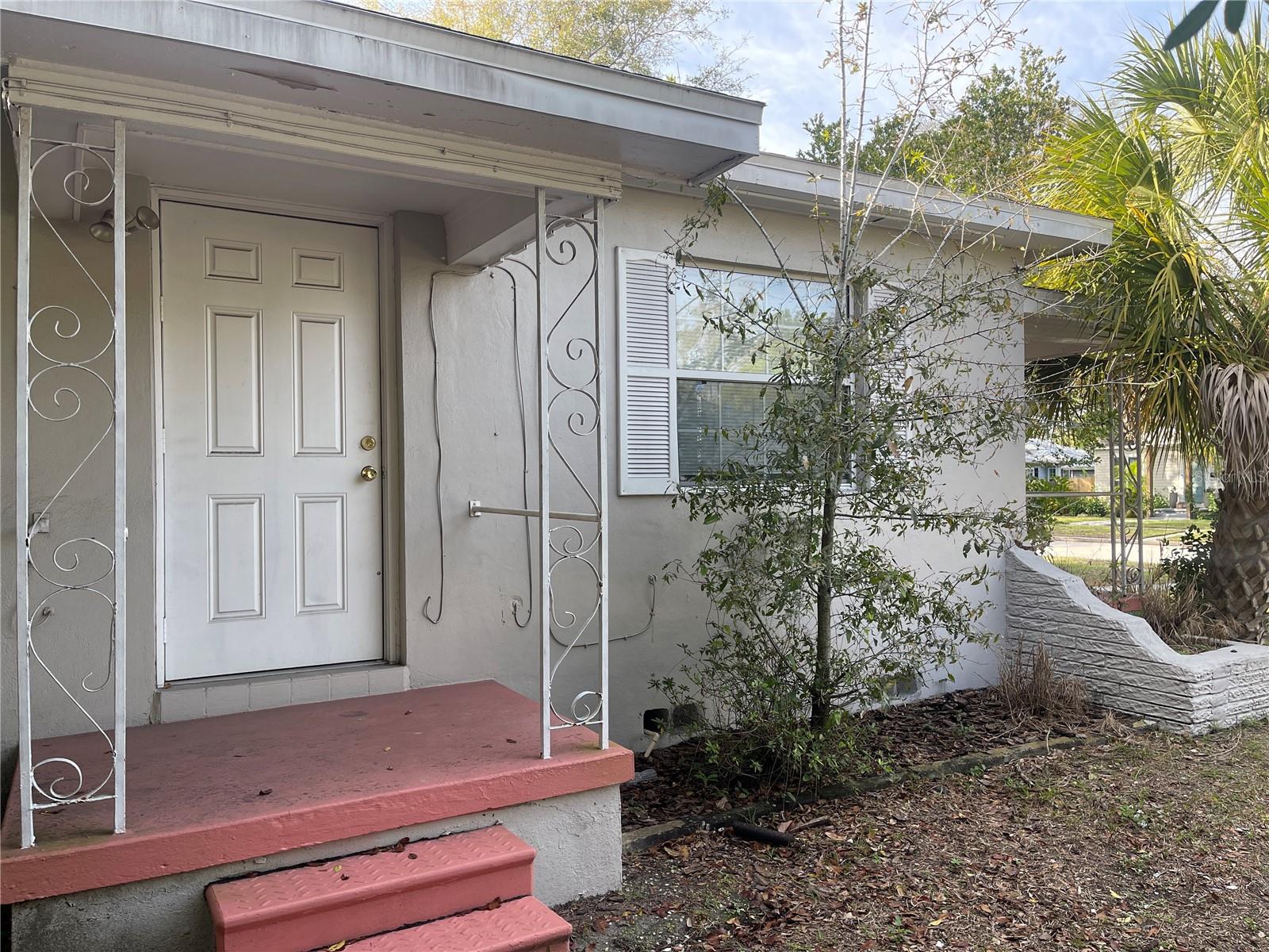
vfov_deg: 53.1
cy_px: 476
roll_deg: +0.7
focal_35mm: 26
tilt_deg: +0.0
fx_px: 953
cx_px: 634
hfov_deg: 67.3
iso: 50
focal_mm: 5.1
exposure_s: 1/514
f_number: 1.6
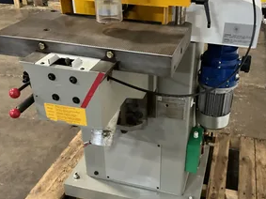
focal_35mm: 41
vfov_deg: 35.1
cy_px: 109
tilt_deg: -31.4
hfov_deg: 45.6
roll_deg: -1.4
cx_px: 159
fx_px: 315
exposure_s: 1/30
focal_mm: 3
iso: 320
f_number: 1.8
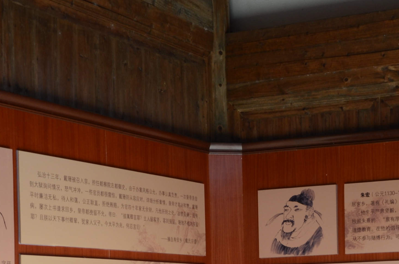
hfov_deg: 21.0
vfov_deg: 14.1
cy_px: 271
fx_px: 1054
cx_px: 352
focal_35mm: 95
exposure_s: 1/50
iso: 250
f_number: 6.3
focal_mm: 25
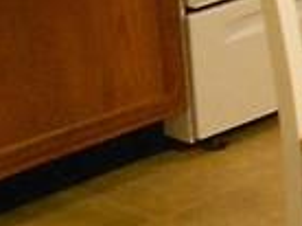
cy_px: -108
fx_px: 1681
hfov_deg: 8.5
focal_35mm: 193
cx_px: 926
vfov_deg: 7.5
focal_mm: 4.6
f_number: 3.2
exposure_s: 1/30
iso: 400
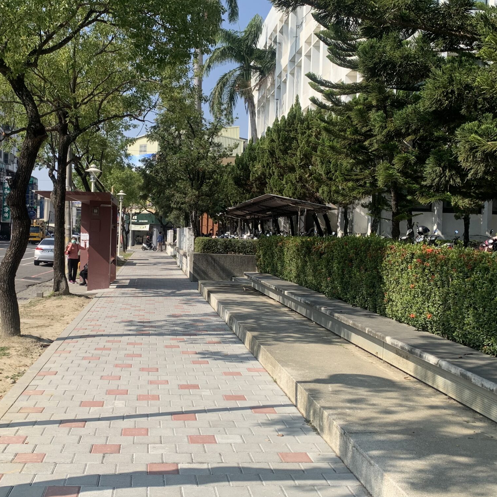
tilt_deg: +2.2
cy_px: 232
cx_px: 166
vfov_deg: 42.8
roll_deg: -1.0
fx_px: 634
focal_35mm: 39
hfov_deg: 42.3
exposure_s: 1/1718
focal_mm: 4.25
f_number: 1.8
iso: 25
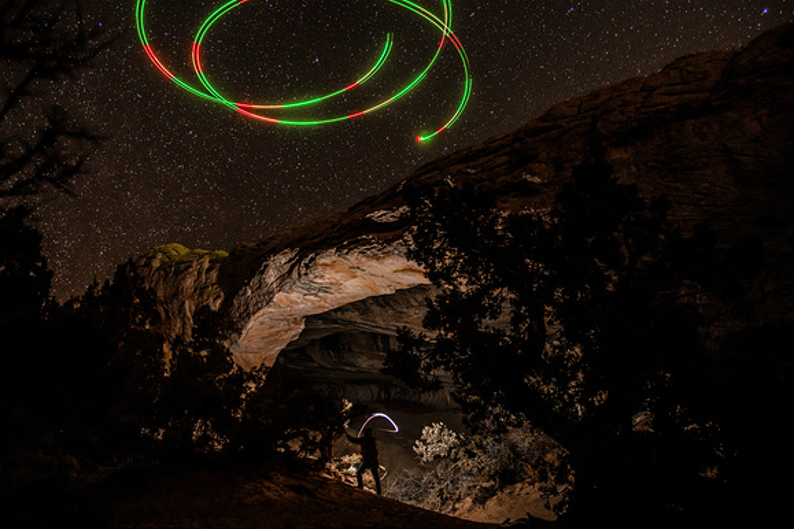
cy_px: 263
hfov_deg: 63.7
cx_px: 396
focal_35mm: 29
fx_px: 640
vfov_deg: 45.0
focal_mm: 24
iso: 400
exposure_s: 25
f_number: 4
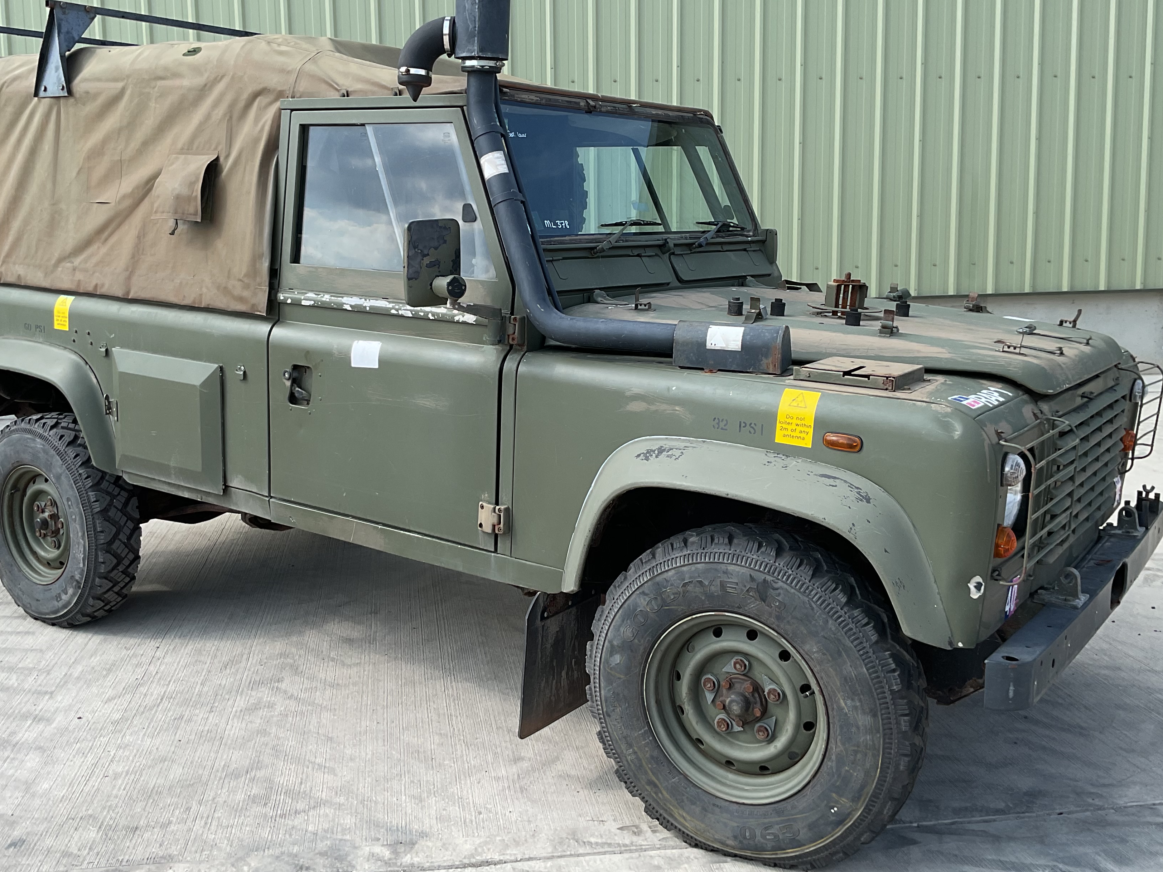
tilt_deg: -7.1
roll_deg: +2.0
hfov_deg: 51.3
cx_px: 520
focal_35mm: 36
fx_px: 1209
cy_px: 388
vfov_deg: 39.6
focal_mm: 3
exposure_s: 1/912
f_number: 1.8
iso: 16
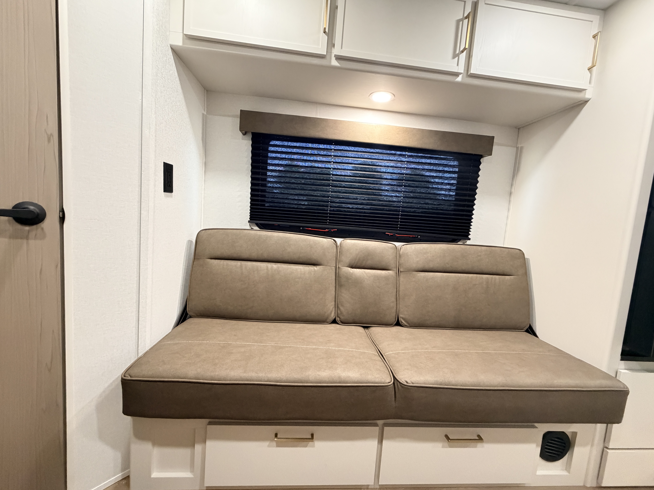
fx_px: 264
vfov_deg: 85.7
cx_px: 327
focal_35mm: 14
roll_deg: +0.2
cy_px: 245
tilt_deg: -5.8
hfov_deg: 102.1
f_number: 2.2
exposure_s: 1/58
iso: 640
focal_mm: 2.22
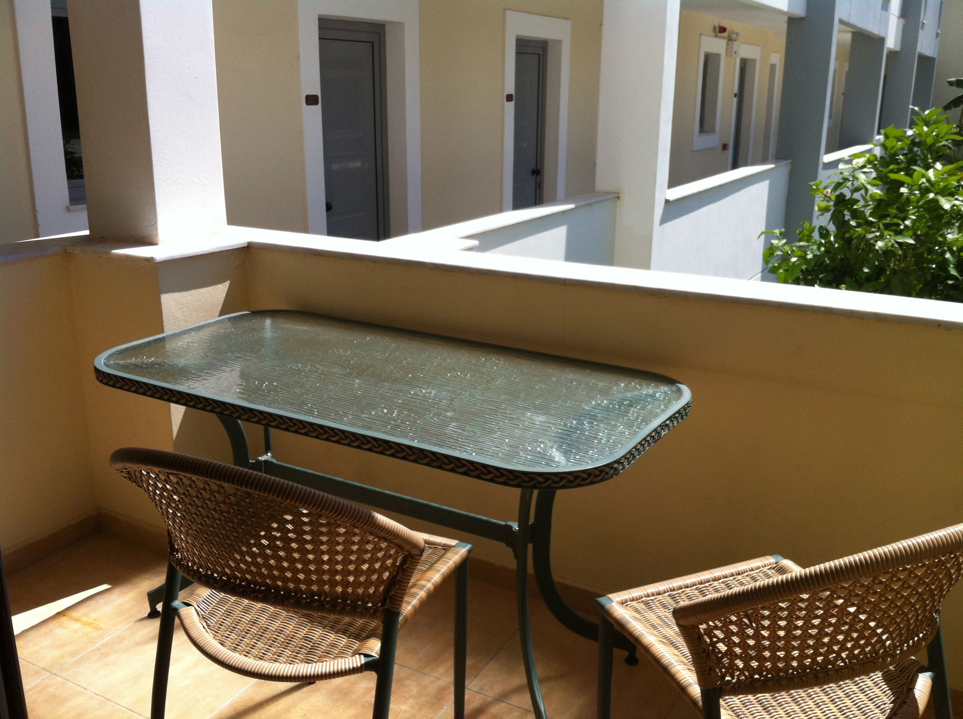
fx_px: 972
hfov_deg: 52.7
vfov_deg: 40.6
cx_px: 482
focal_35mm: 35
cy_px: 360
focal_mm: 3.85
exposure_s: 1/1077
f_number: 2.8
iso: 80
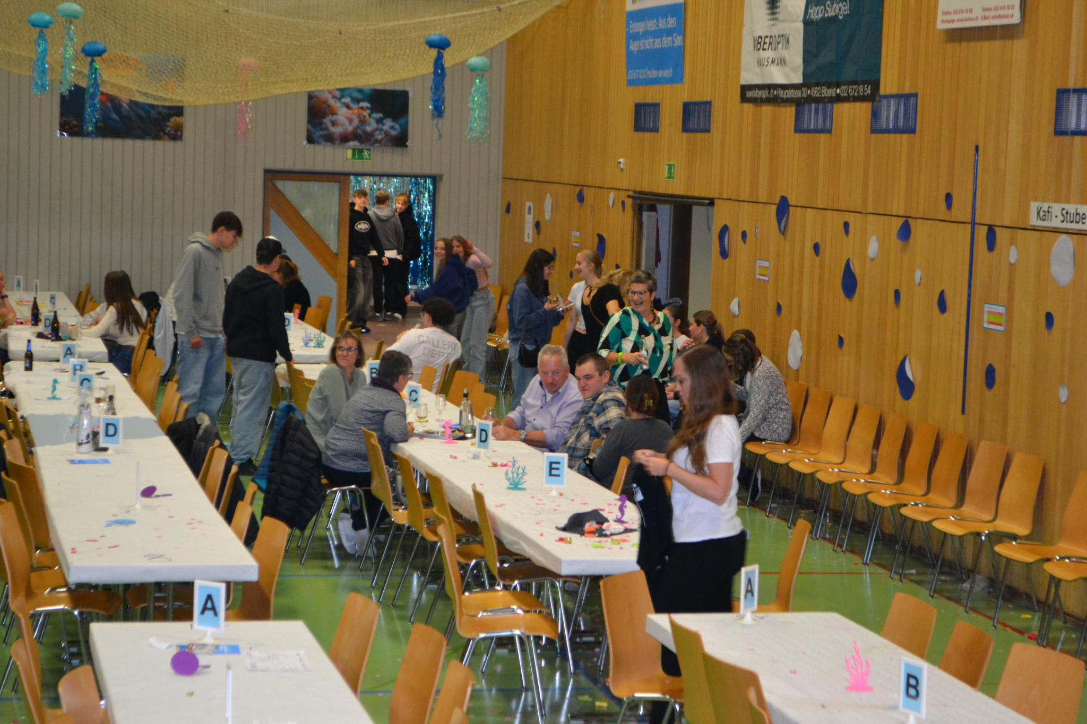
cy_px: 362
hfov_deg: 24.6
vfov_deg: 16.6
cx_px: 544
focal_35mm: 82
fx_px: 2491
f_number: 5.6
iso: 2000
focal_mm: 55
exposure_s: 1/60
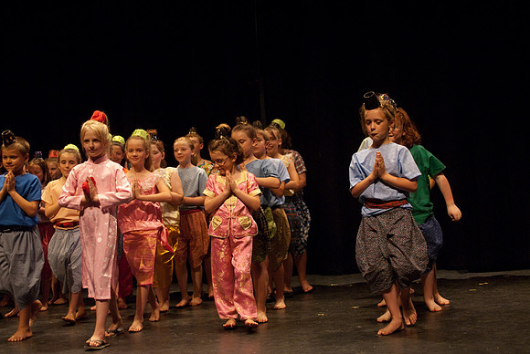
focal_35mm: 46
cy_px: 177
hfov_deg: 42.3
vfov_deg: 29.0
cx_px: 265
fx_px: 685
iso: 1000
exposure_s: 1/200
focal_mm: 31
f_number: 2.8
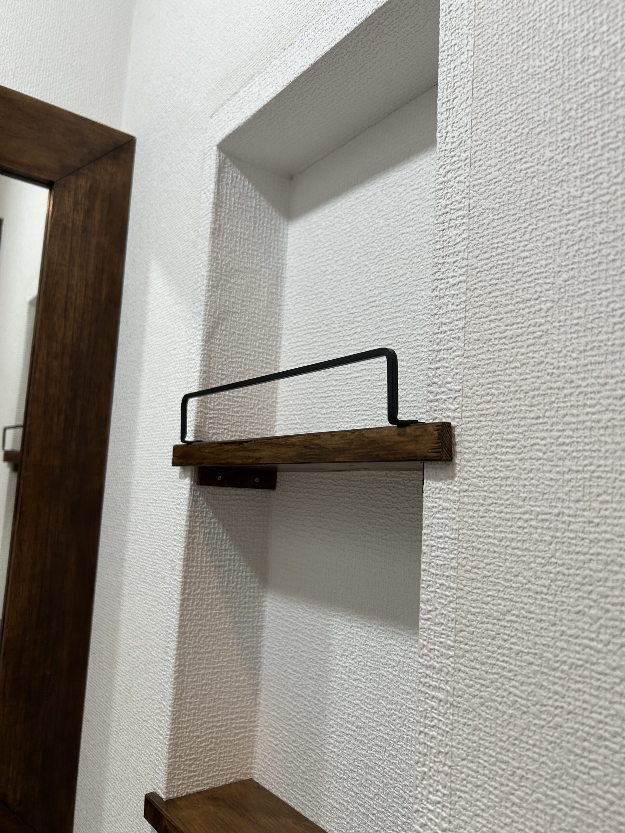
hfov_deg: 53.1
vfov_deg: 67.3
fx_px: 626
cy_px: 416
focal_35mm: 26
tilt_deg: +7.4
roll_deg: -3.0
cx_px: 312
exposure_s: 1/100
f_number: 1.5
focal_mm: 5.7
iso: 64
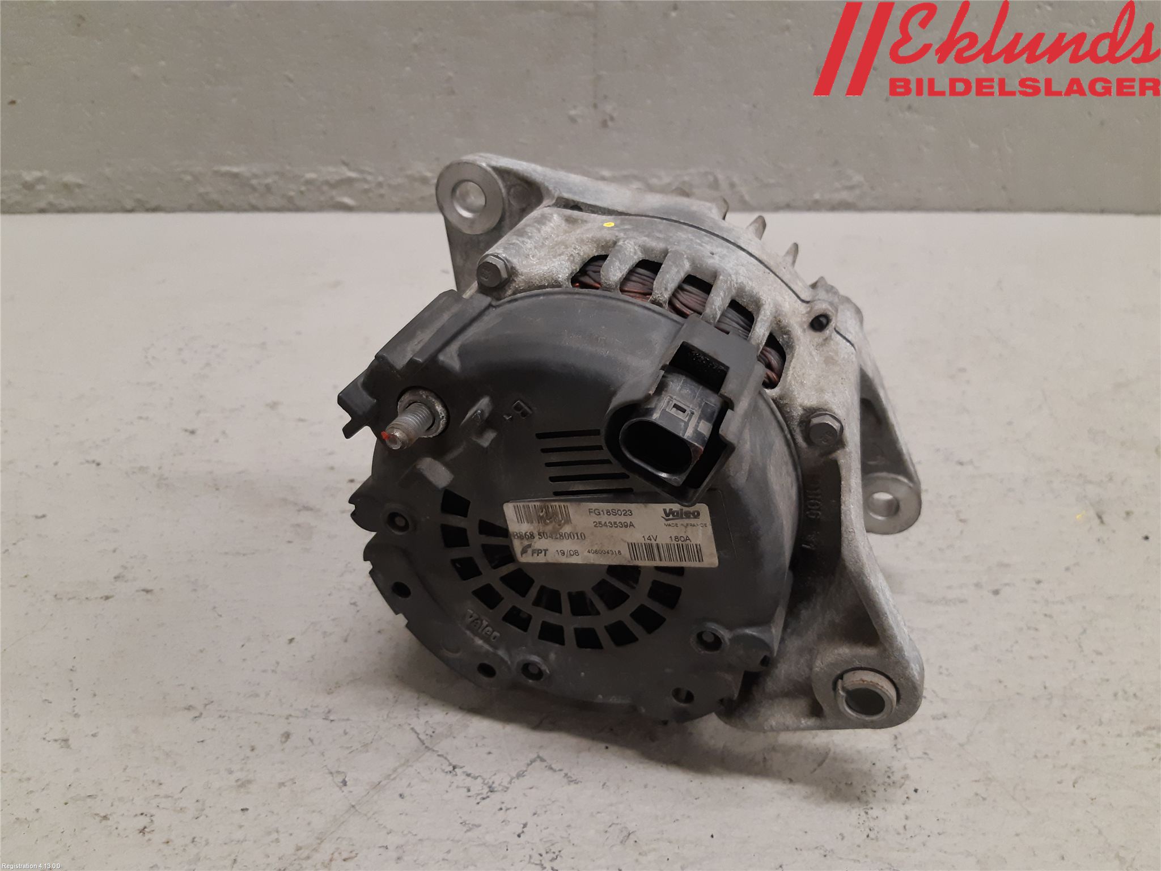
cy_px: 436
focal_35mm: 26
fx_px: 872
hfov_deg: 67.3
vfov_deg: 53.1
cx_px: 580
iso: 160
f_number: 1.7
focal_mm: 3.93
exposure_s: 1/50
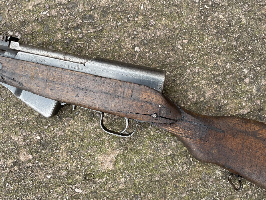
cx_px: 133
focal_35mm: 26
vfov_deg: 53.1
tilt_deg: -84.5
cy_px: 100
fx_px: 200
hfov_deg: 67.3
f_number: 1.6
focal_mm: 4.2
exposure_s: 1/303
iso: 32
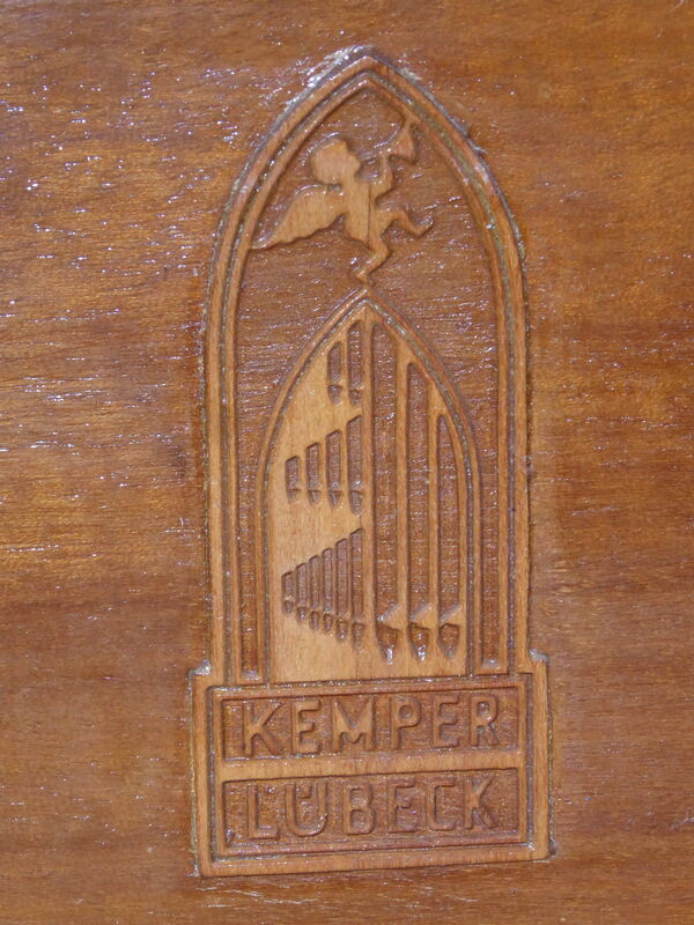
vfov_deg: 14.6
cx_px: 347
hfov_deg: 11.0
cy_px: 462
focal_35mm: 135
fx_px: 3609
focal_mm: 24.2
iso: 400
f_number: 8
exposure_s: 1/60
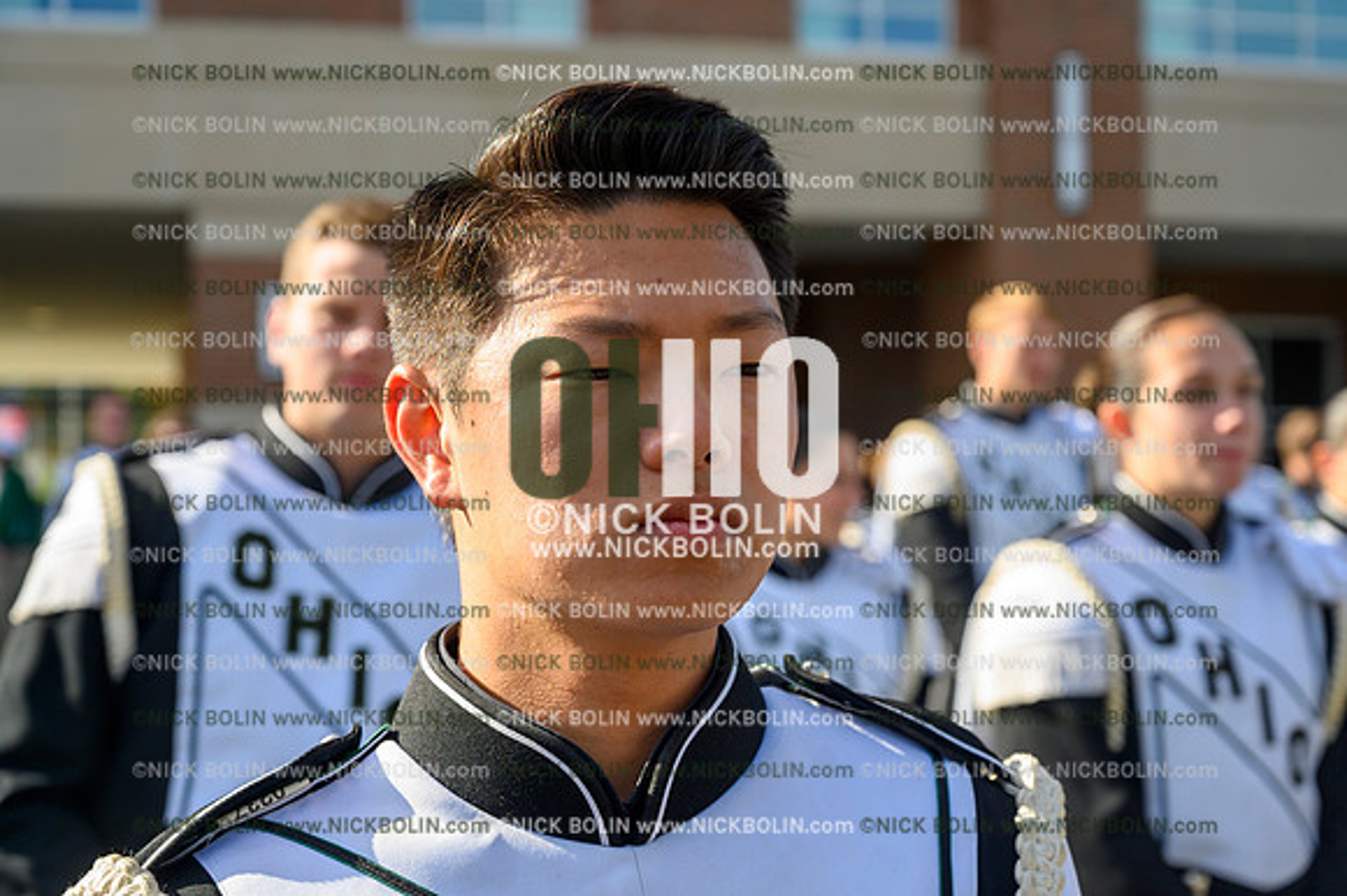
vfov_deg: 24.6
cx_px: 674
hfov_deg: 36.3
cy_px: 448
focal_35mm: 55
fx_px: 2057
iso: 200
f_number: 5
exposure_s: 1/800
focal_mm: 55
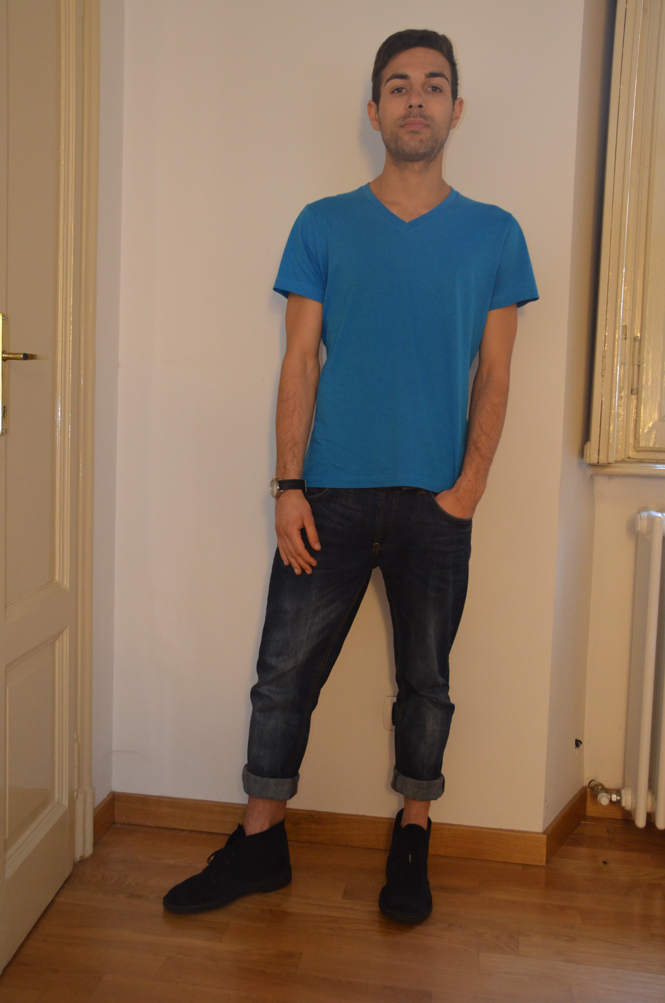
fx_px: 1002
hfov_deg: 36.7
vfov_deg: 53.2
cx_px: 332
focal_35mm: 36
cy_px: 502
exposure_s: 1/60
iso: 1400
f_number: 3.8
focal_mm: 24
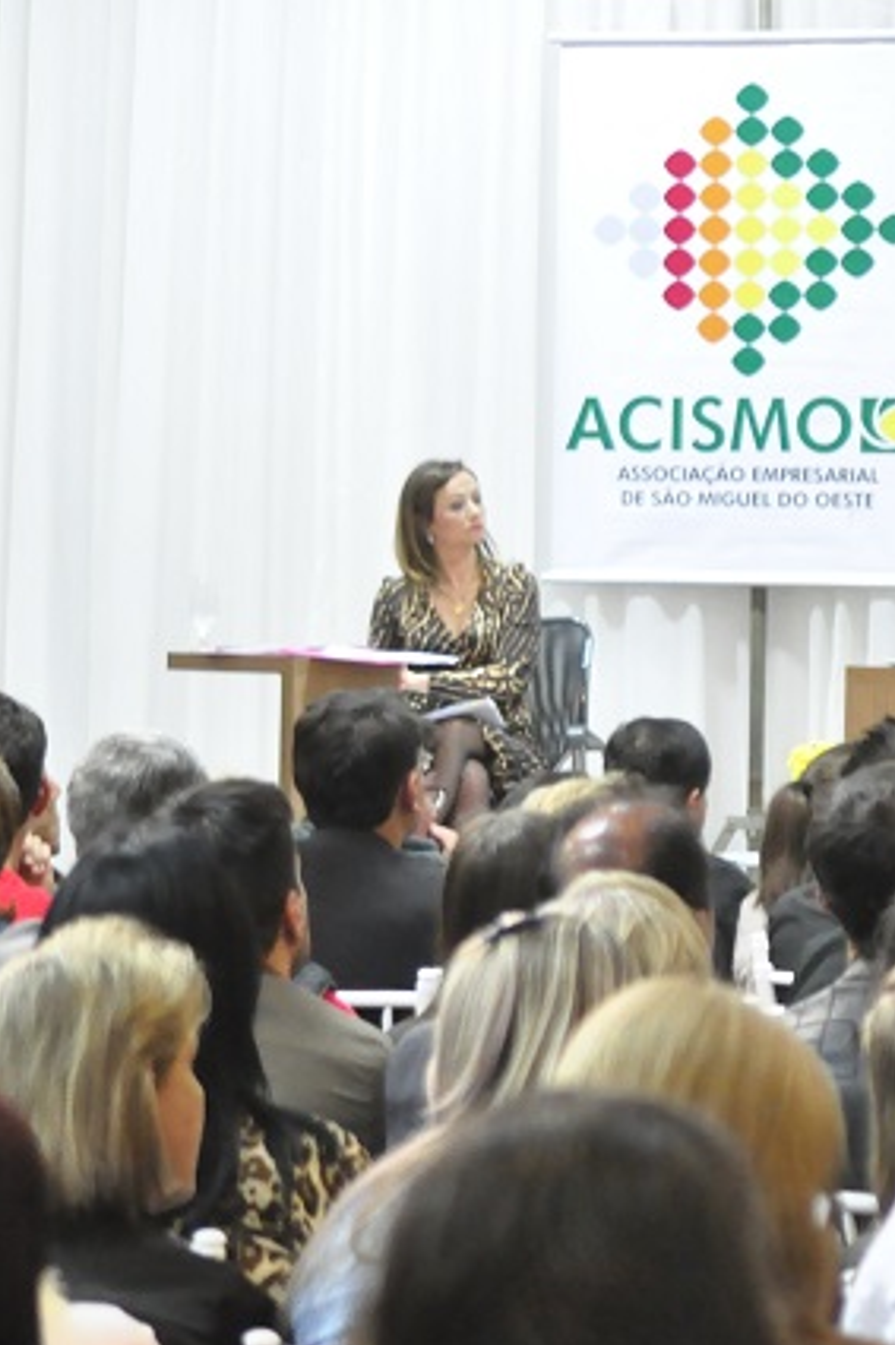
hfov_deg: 6.2
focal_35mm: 222
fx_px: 8285
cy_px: 739
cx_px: 1040
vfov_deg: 9.3
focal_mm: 70
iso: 2500
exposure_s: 1/40
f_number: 4
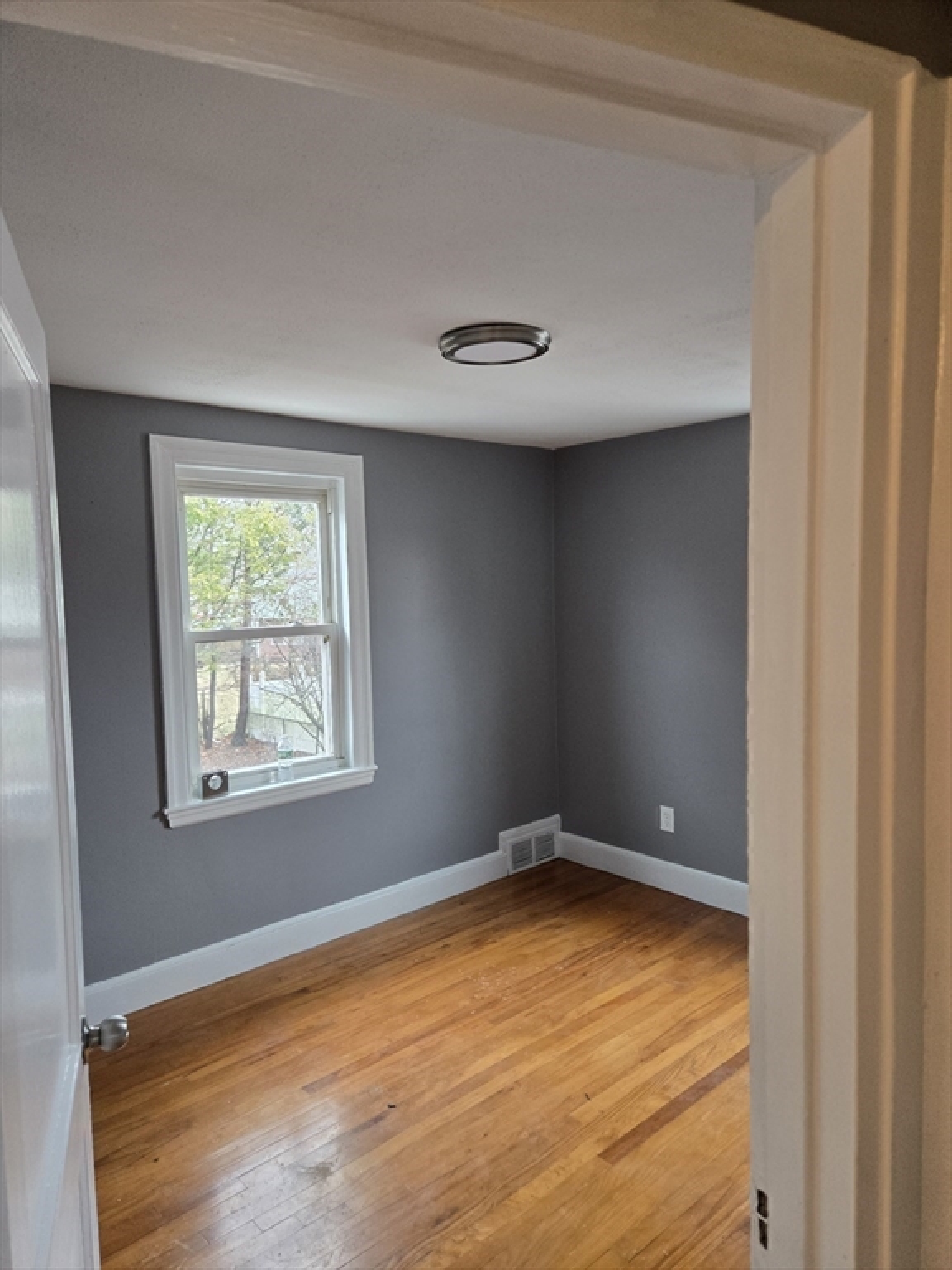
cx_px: 476
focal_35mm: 23
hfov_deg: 58.9
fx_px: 843
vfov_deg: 73.9
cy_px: 635
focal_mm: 5.4
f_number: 1.8
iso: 250
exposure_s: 1/120
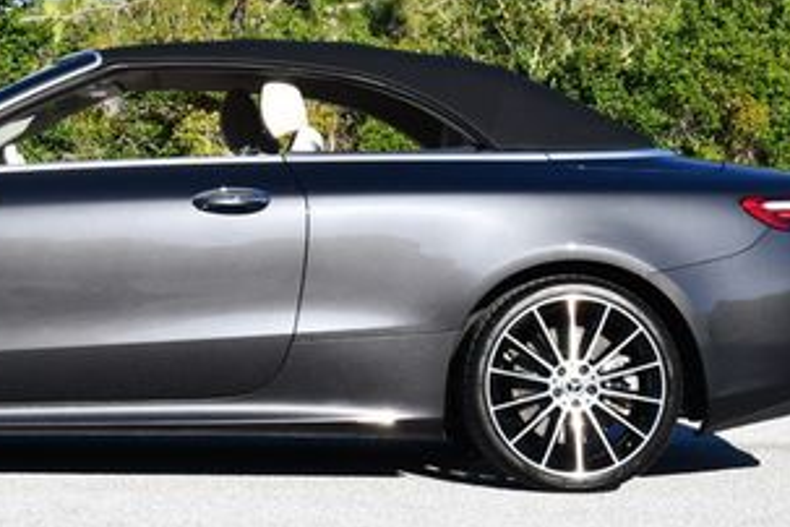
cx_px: 128
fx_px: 2414
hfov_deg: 18.4
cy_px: 65
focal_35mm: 110
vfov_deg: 12.4
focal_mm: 26
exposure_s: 1/250
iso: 180
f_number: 8
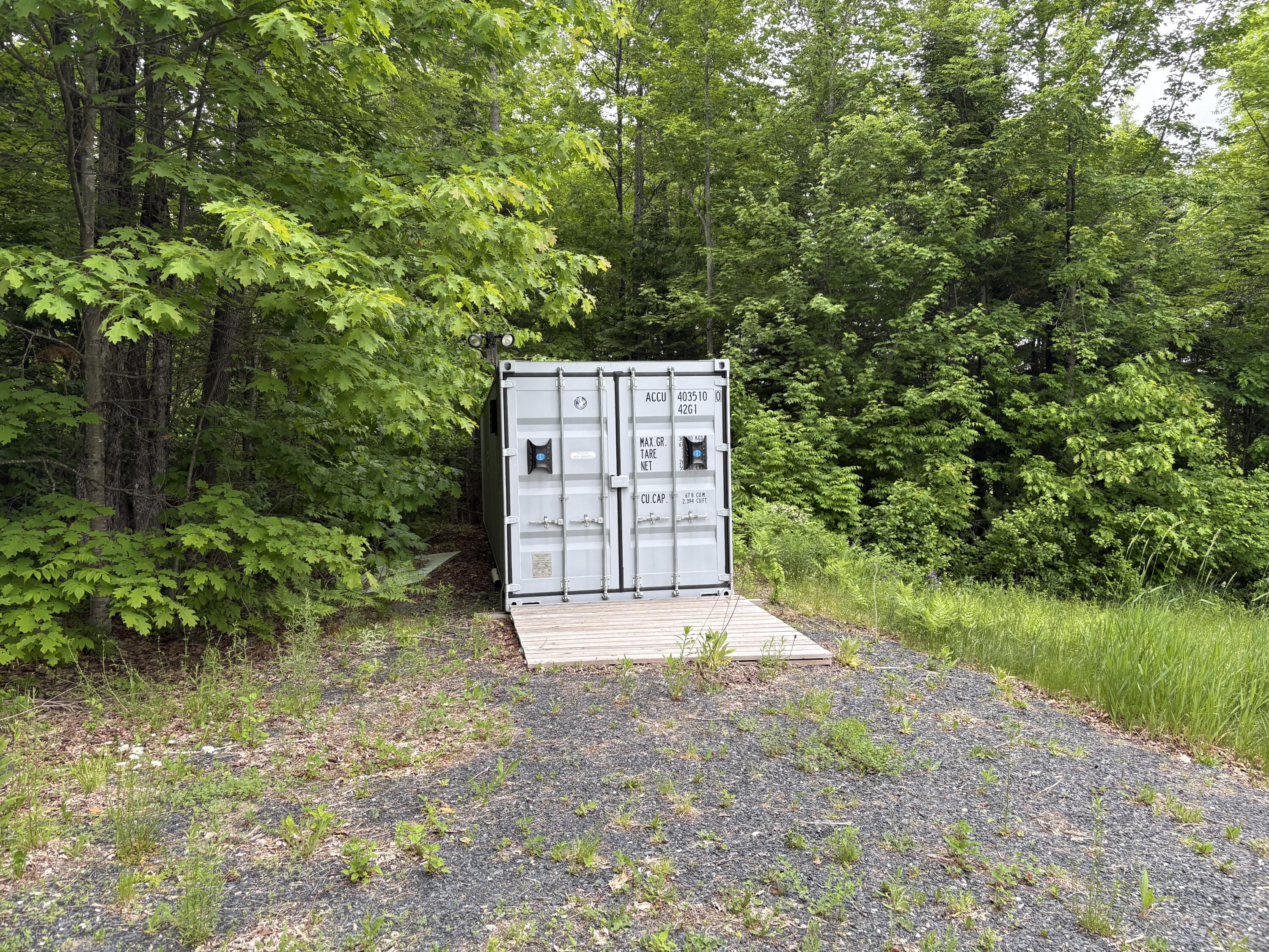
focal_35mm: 26
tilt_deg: -3.1
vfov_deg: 53.1
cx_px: 634
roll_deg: +2.8
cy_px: 476
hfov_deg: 67.3
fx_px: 953
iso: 40
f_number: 1.6
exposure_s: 1/193
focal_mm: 5.96
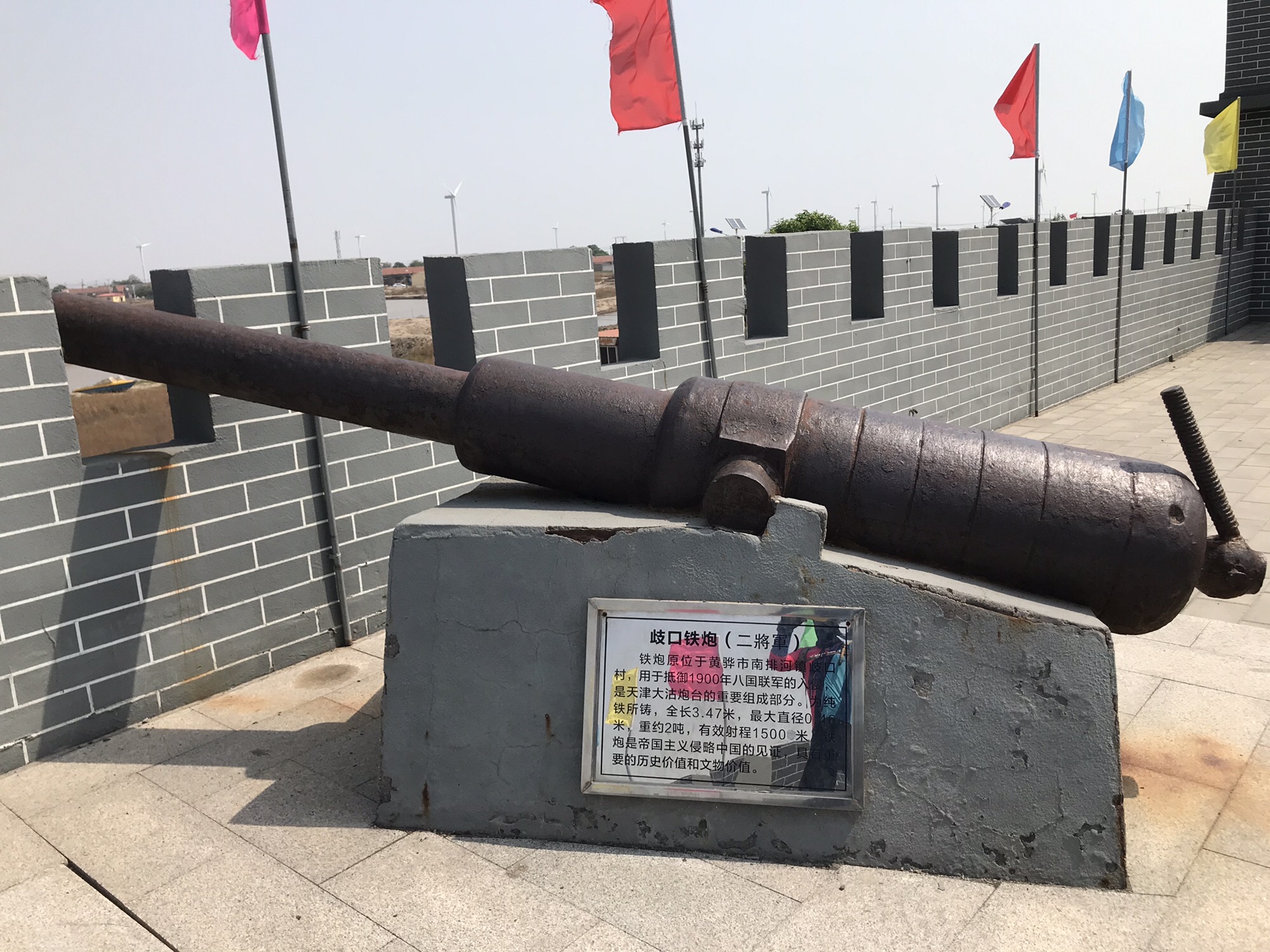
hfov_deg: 63.4
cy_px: 476
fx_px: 1027
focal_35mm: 28
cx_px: 635
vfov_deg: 49.7
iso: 20
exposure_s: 1/3096
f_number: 1.8
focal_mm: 3.99
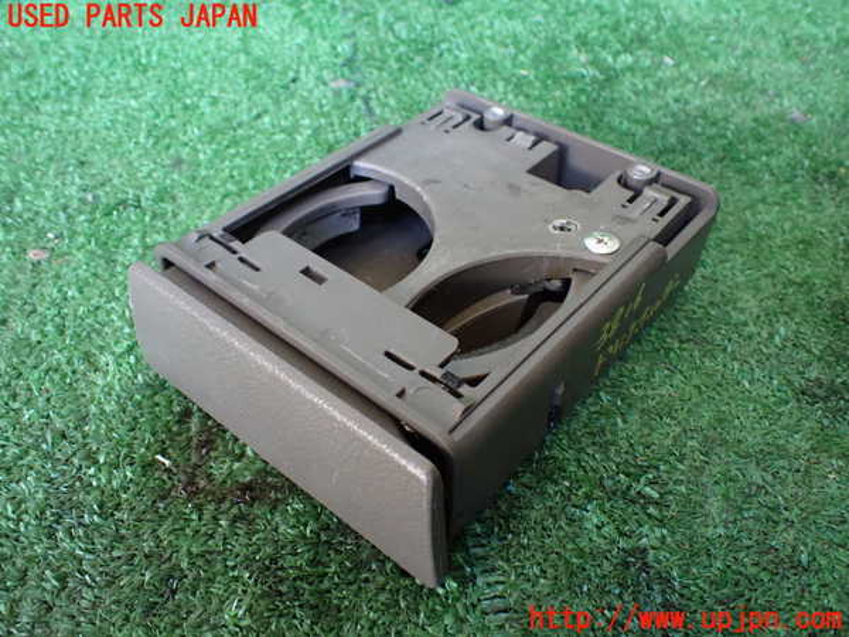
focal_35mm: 30
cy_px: 318
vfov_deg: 46.8
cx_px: 424
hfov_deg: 60.0
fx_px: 736
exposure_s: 1/100
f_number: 2.3
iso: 800
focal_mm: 5.4
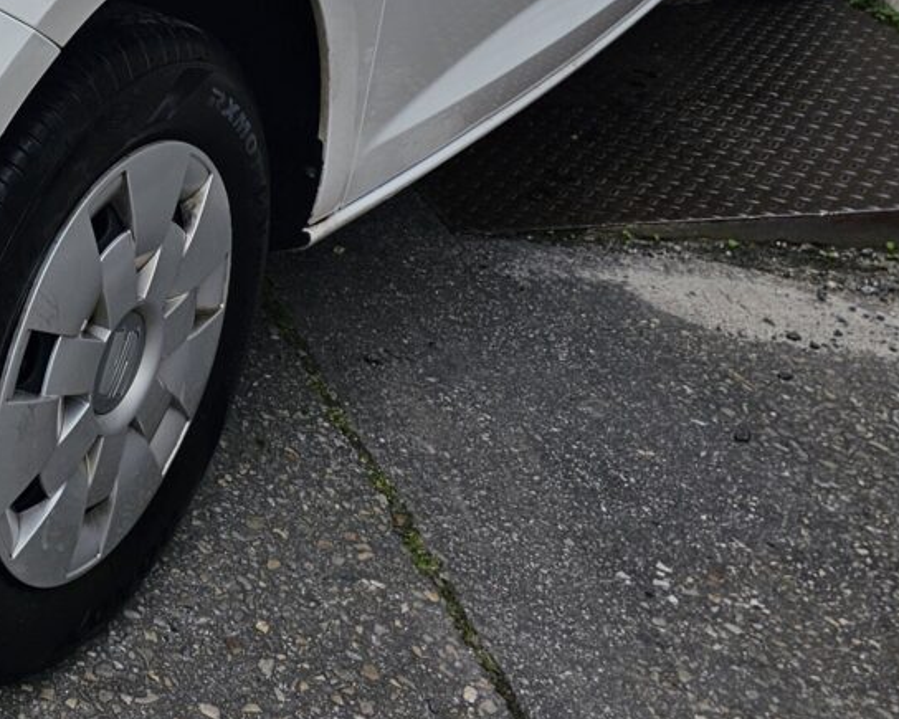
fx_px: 1756
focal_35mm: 66
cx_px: -250
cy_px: -107
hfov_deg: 25.1
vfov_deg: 21.7
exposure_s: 1/394
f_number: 1.7
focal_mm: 6.3
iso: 10
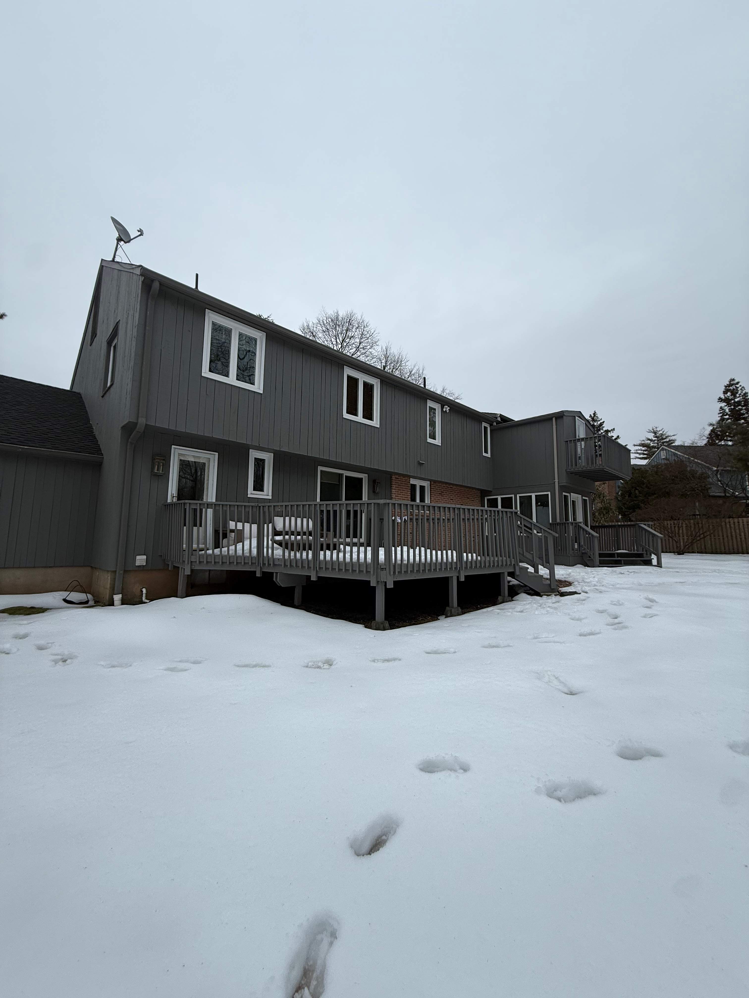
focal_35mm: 14
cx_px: 374
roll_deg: -1.3
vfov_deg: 102.1
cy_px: 499
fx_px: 404
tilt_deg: +7.8
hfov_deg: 85.7
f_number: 2.2
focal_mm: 2.22
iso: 50
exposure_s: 1/430
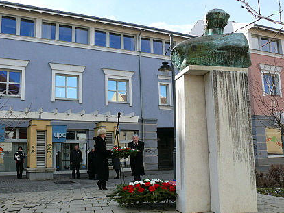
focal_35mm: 38
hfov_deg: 48.9
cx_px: 137
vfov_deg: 37.7
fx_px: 312
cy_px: 114
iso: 100
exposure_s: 1/320
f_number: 5.6
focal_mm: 7.4
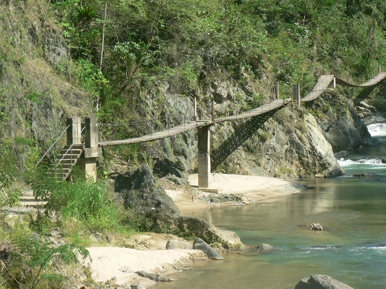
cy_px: 144
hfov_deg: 13.8
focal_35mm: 143
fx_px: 1595
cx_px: 193
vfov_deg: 10.4
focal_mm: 24.6
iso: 64
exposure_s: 1/250
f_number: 4
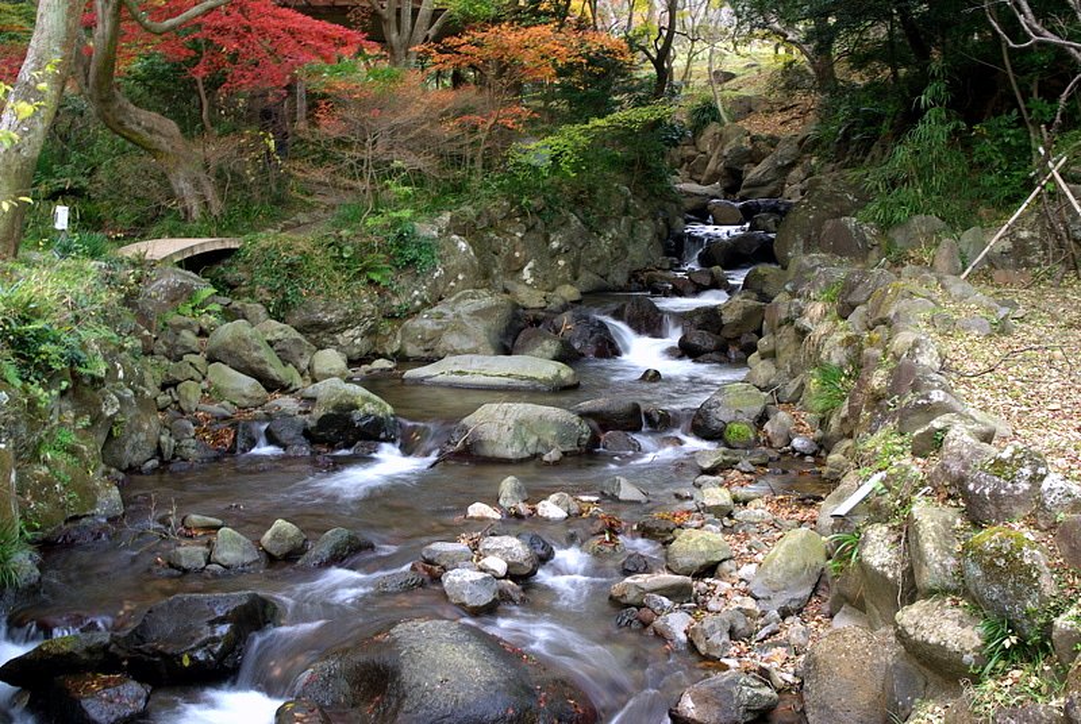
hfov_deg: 42.3
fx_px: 1398
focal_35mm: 46
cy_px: 362
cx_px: 540
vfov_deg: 29.0
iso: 160
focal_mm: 31
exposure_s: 1/2
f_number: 5
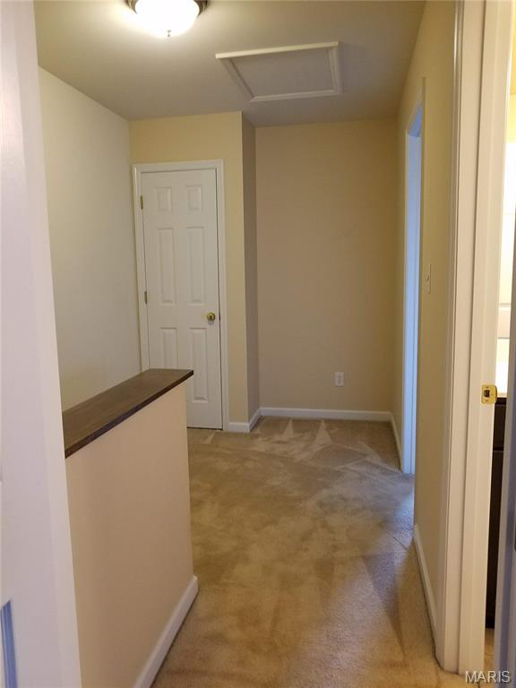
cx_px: 258
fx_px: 517
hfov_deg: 53.1
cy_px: 344
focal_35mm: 26
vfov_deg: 67.3
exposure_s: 1/24
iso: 160
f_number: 1.7
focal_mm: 4.2
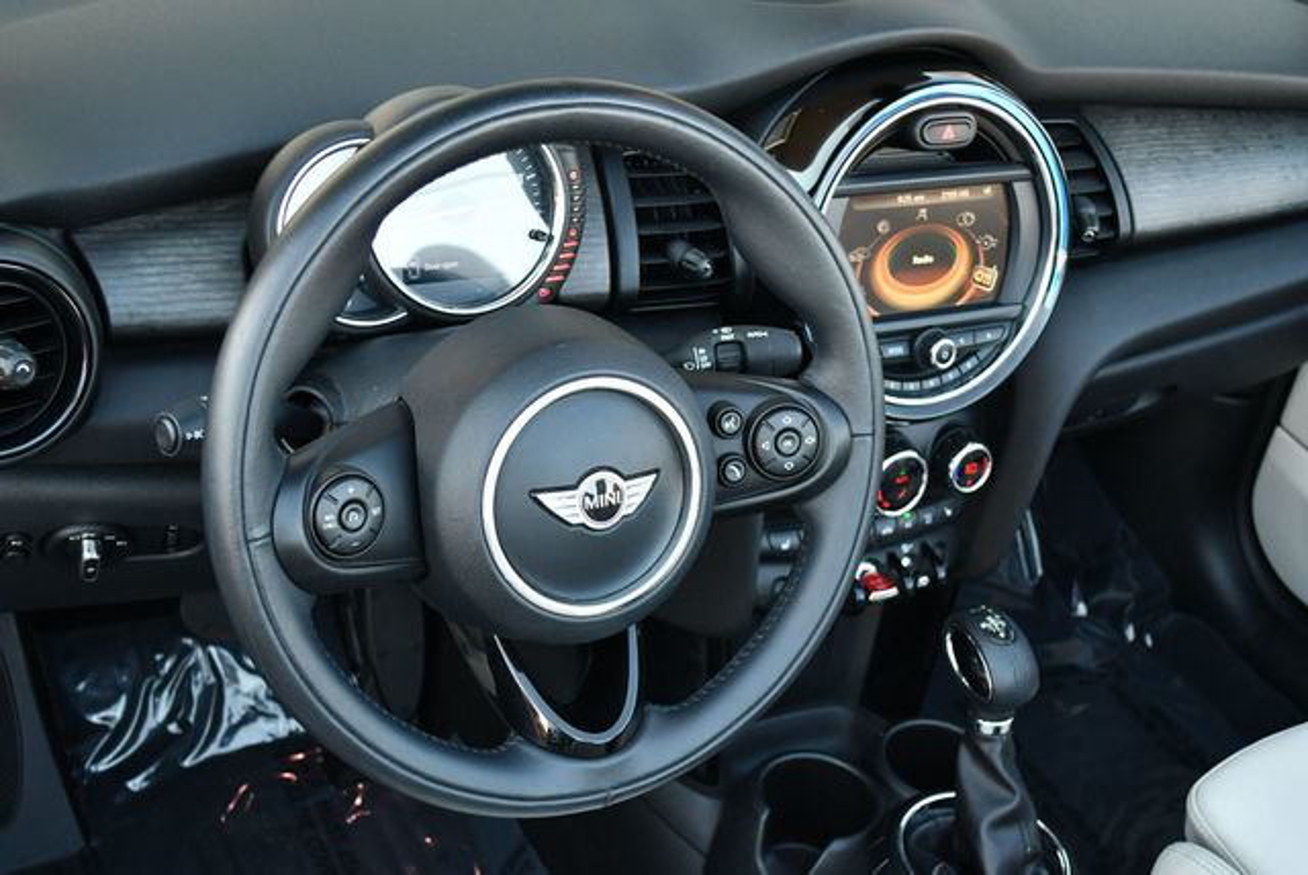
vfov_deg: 28.1
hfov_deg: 41.1
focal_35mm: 48
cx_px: 654
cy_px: 438
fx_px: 1746
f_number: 4
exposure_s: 1/250
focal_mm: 24
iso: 800
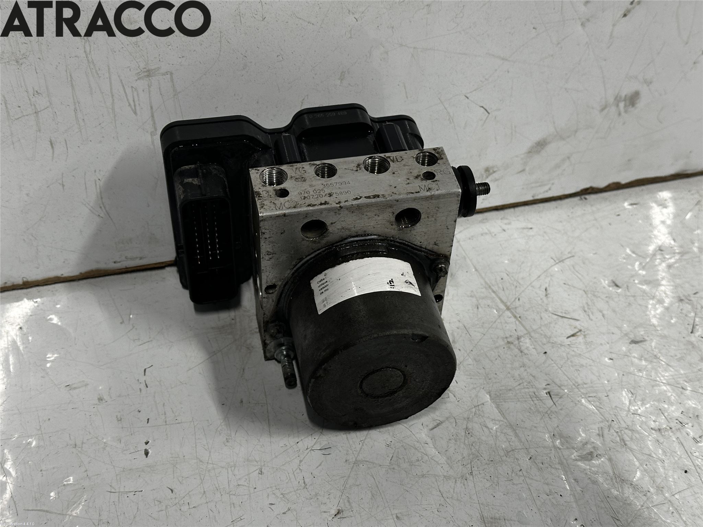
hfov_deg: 39.7
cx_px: 352
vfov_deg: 30.3
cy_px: 264
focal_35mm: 48
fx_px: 975
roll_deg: -1.1
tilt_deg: -43.3
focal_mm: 6.86
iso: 100
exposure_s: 1/50
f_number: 1.78
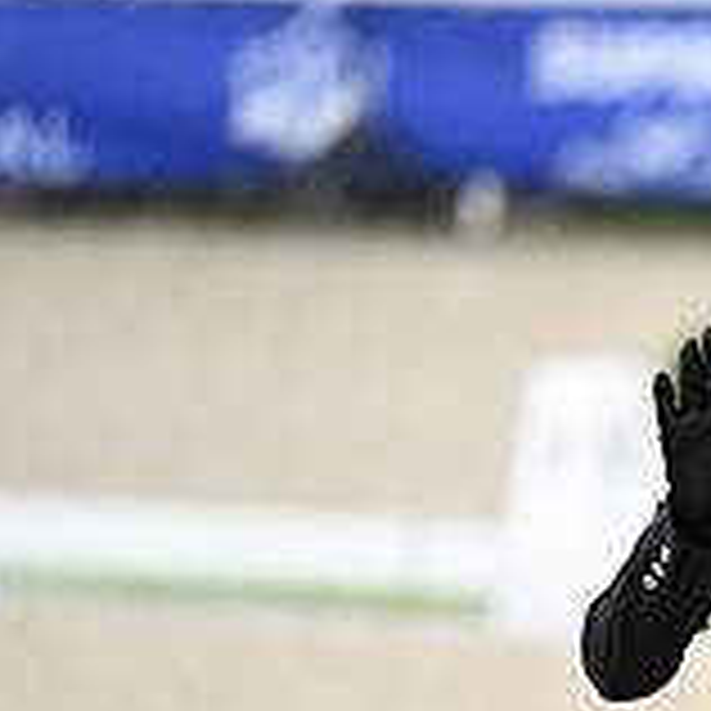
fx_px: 23912
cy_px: 664
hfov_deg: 1.7
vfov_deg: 1.7
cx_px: 1260
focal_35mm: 1029
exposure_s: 1/1250
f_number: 4.5
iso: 3600
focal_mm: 330
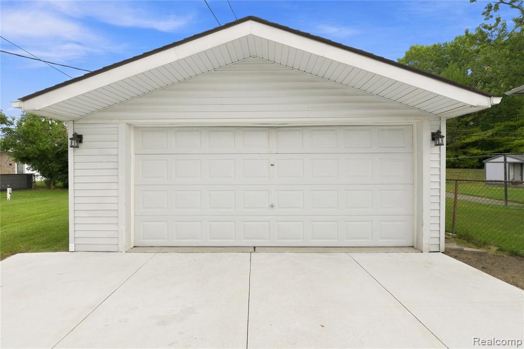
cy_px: 174
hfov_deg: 104.3
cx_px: 262
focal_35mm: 14
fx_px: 204
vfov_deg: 81.2
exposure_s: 1/200
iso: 400
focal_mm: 14
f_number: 13
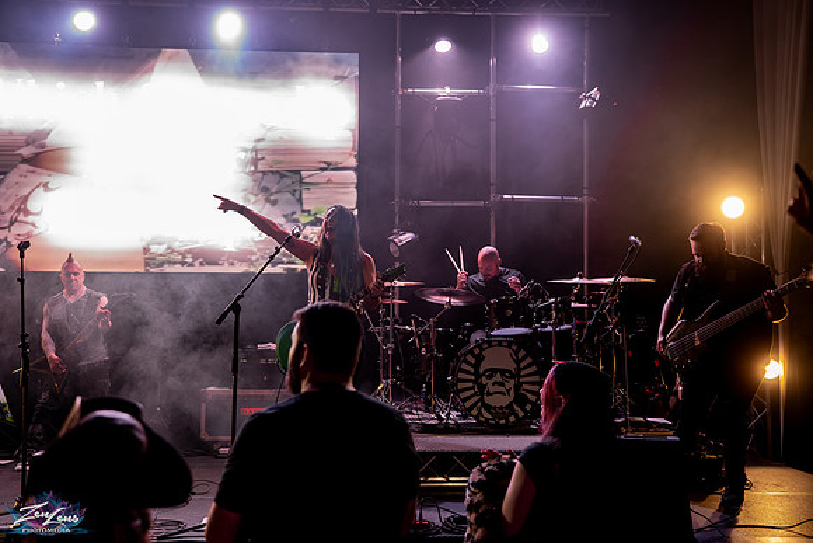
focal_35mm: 40
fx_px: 904
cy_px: 272
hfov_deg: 48.4
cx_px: 406
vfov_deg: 33.4
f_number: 2.5
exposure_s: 1/640
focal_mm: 40
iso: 3200
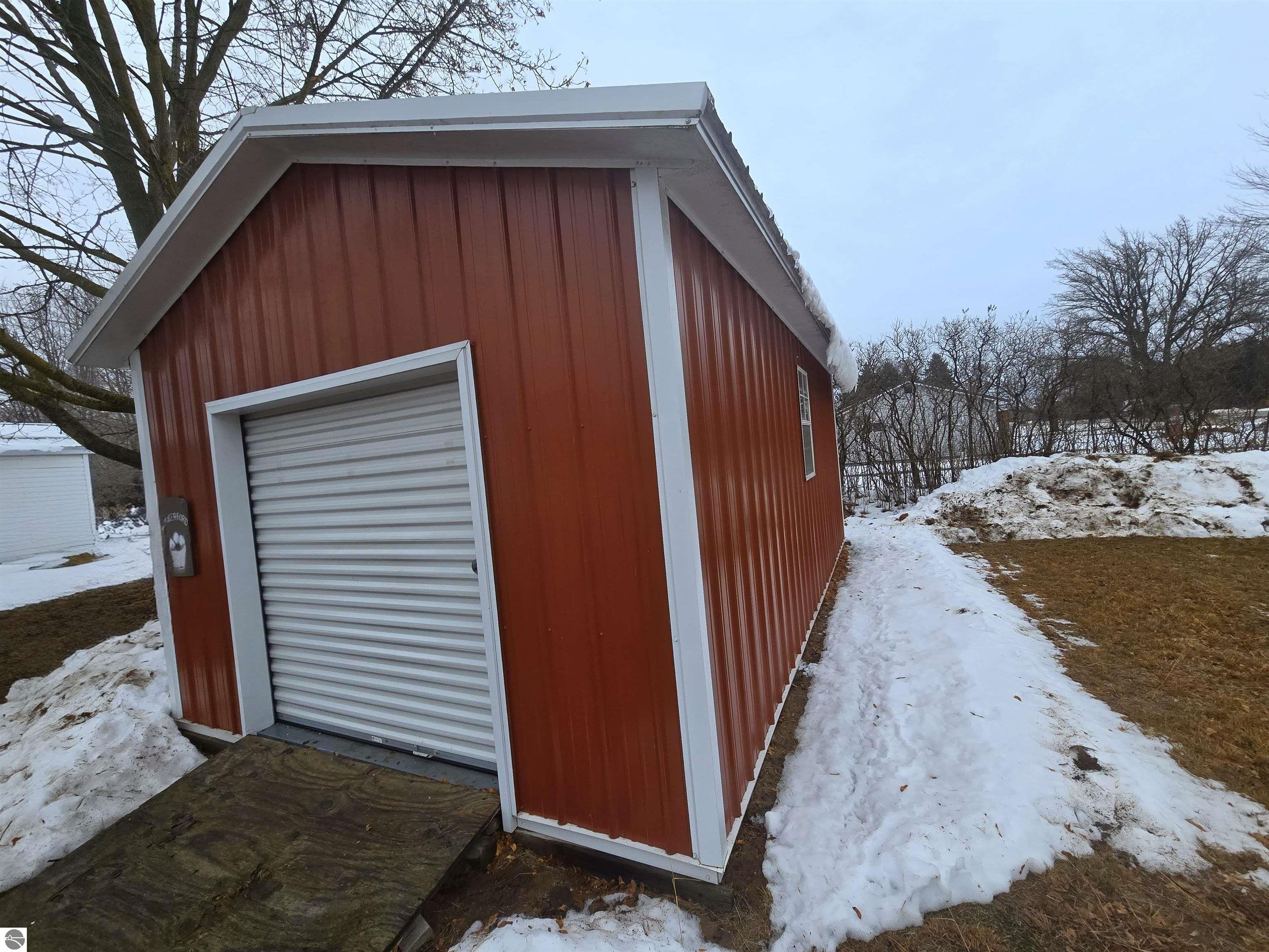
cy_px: 476
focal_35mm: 13
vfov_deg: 89.9
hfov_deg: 106.2
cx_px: 634
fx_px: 477
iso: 125
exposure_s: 1/2000
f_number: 2.2
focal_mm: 2.2
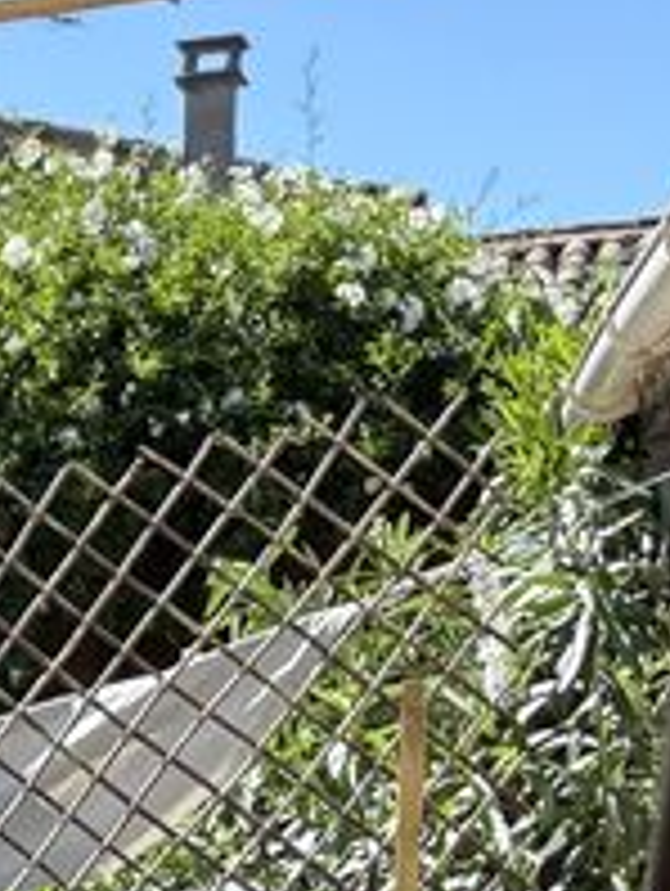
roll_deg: +1.7
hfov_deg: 10.6
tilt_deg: -11.8
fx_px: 3373
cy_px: 1624
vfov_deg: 13.4
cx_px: -567
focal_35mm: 131
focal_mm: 5.96
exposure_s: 1/1420
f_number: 1.6
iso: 64
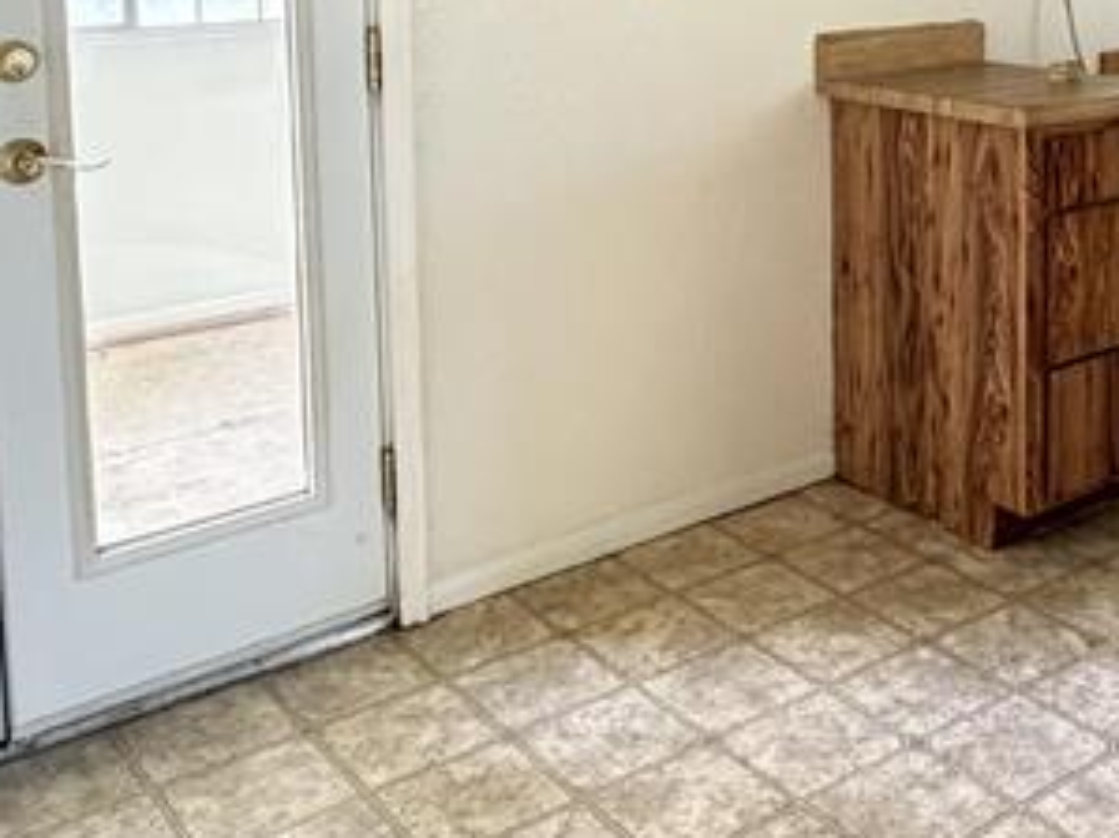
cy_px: 22
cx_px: 954
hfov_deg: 37.7
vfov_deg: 28.6
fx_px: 1551
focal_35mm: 48
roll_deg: -0.2
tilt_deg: -6.0
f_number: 2.2
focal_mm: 2.22
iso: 800
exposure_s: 1/60
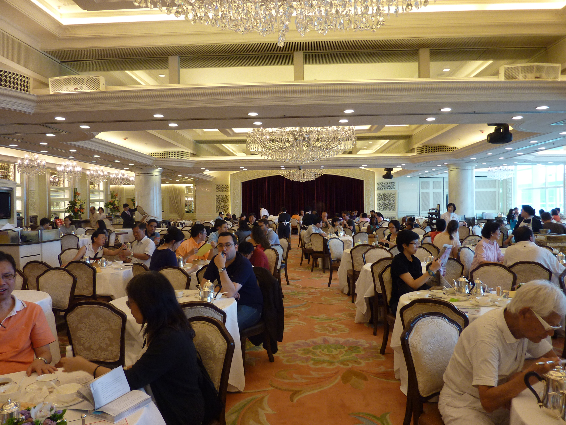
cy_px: 212
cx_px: 283
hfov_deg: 69.4
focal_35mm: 25
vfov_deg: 54.9
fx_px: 409
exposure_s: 1/30
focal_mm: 4.1
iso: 125
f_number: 3.3
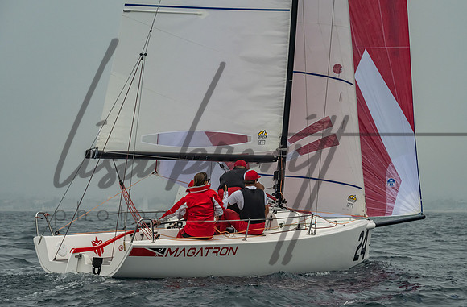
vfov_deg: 7.6
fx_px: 2306
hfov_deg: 11.6
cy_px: 160
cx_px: 249
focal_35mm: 179
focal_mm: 145
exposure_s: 1/3200
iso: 800
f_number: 9
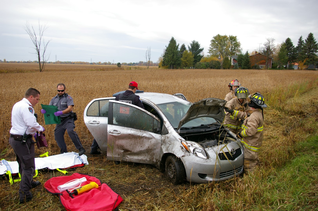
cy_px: 106
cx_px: 159
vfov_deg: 41.6
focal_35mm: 32
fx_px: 278
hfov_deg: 59.5
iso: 200
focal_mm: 21
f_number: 5.6
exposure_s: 1/180
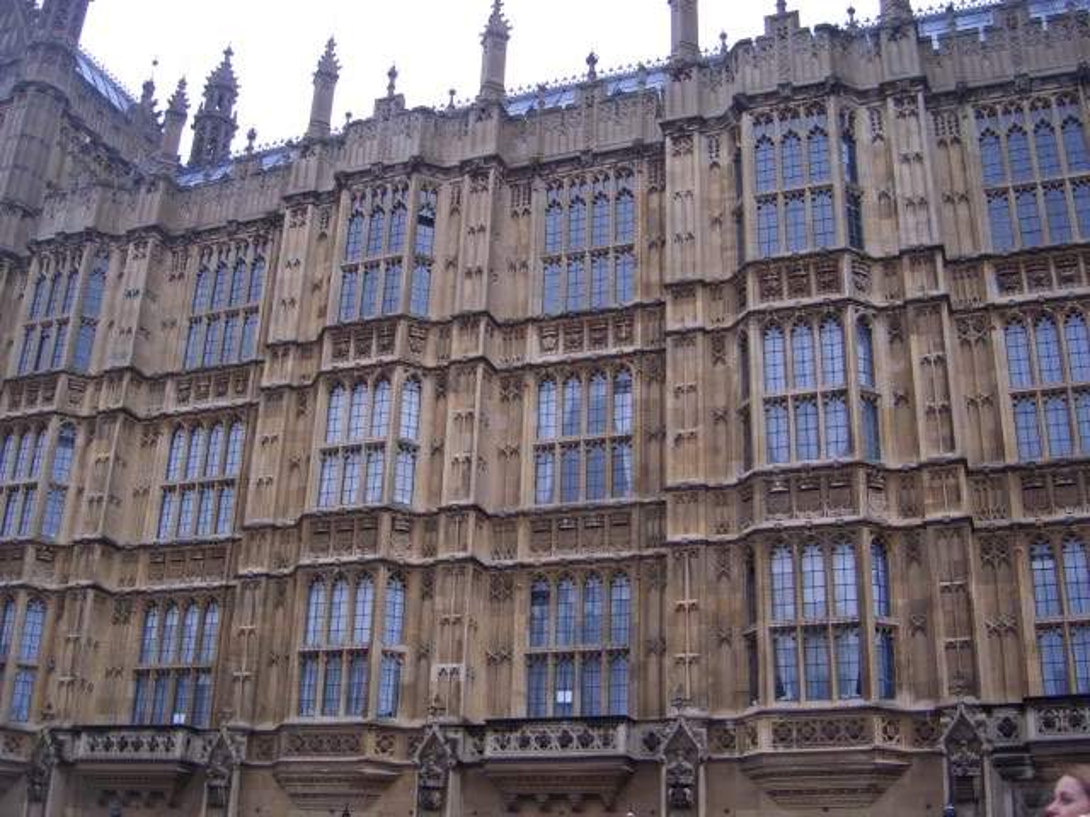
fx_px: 1228
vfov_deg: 36.8
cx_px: 545
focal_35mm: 39
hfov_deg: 47.9
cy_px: 408
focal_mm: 8
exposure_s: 1/100
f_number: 2.8
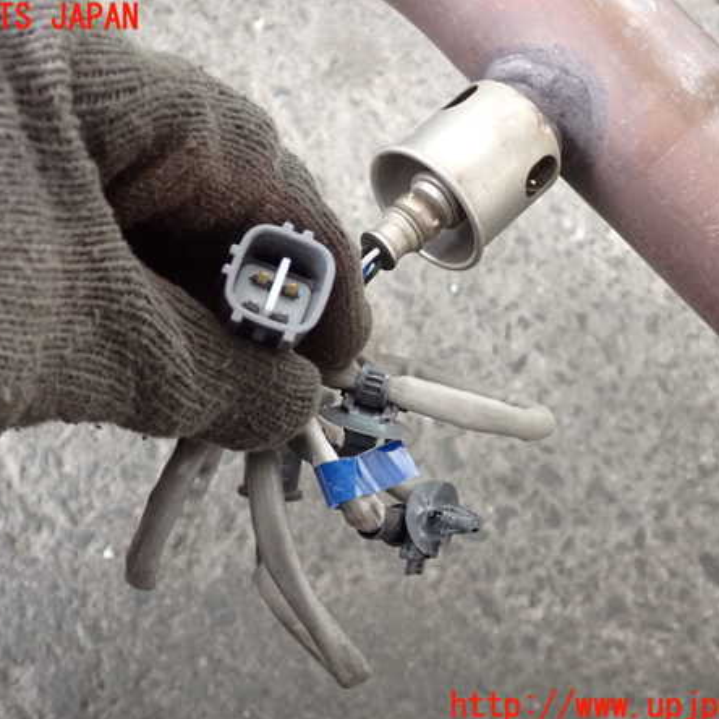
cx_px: 330
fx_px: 1010
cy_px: 363
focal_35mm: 43
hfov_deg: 39.1
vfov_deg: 39.2
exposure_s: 1/125
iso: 1250
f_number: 2.5
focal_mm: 6.37
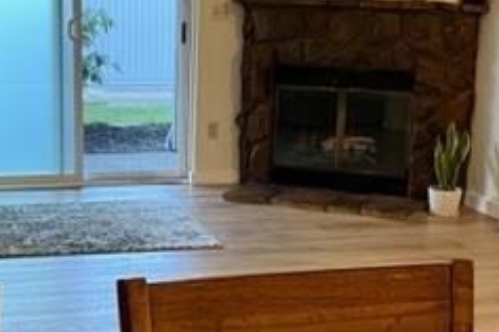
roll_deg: -0.2
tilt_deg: -10.3
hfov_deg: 27.6
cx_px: 192
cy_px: 202
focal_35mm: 73
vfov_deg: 18.6
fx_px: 1012
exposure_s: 1/60
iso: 200
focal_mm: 5.1
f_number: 1.6
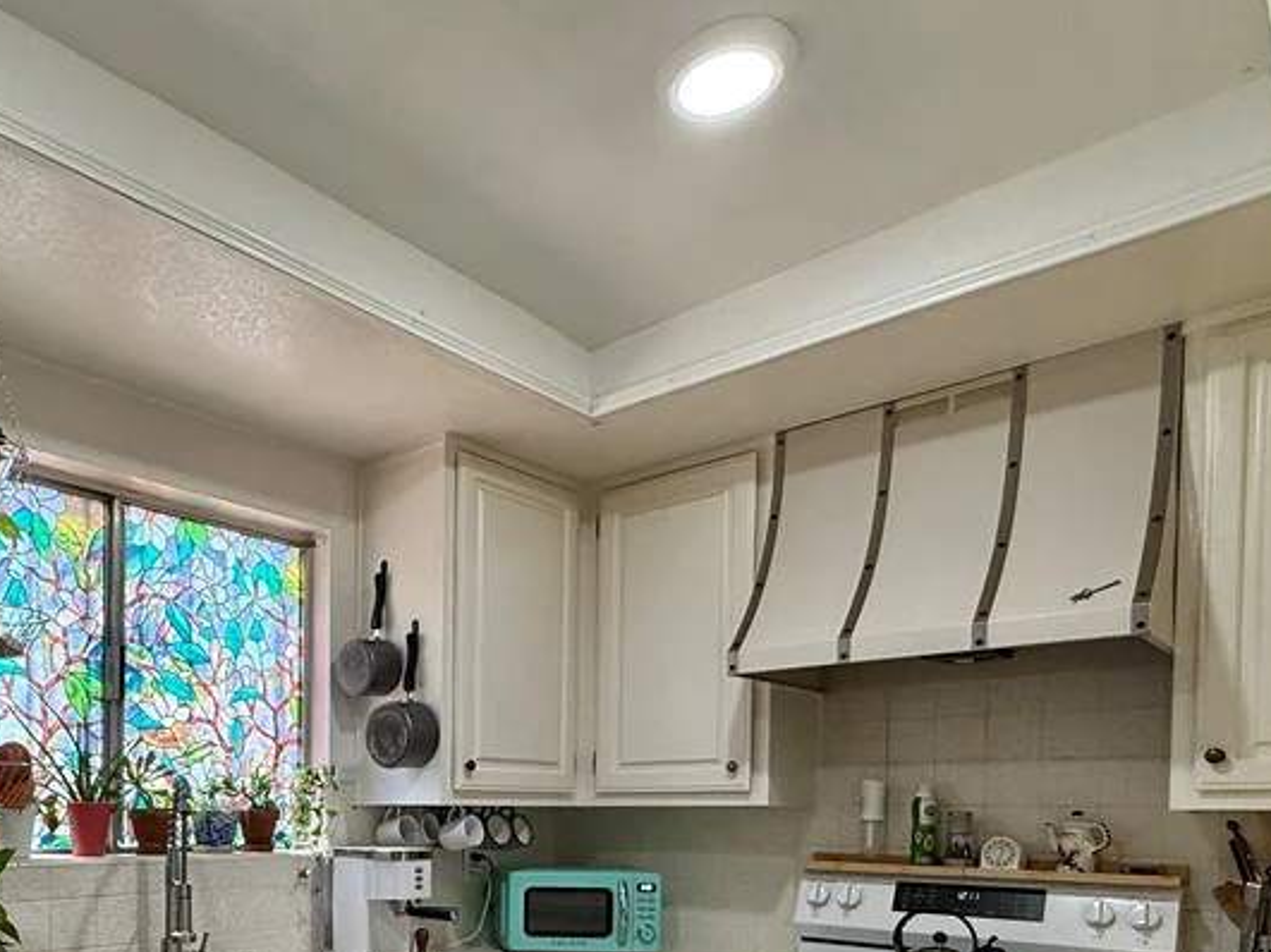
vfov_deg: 46.9
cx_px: 347
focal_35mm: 27
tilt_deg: -0.9
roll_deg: -0.1
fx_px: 991
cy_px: 835
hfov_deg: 62.3
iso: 160
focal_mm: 2.22
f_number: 2.2
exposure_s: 1/120
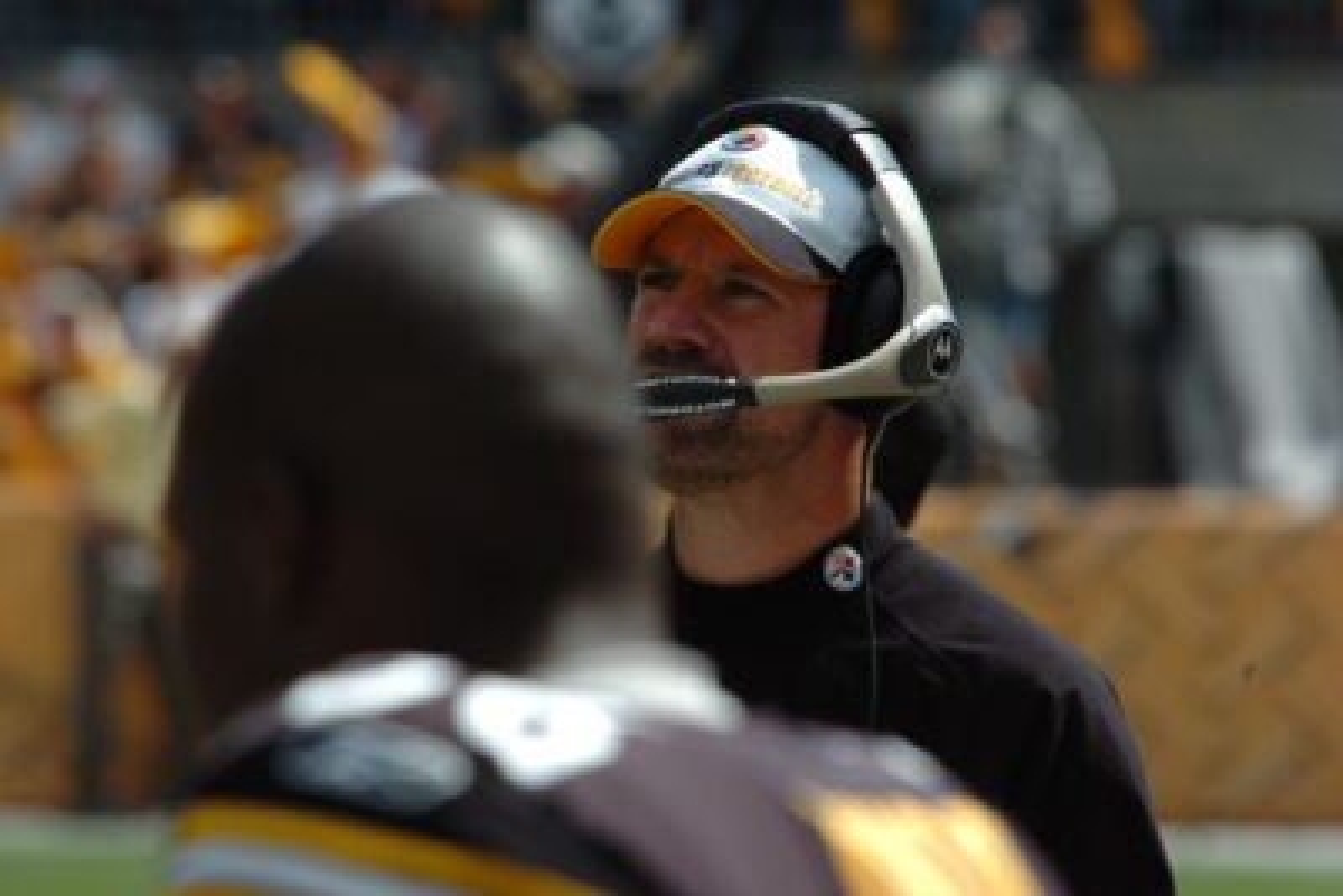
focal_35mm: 600
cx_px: 672
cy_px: 448
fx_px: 22390
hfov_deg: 3.4
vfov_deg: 2.3
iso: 200
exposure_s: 1/320
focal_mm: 400
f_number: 9.5
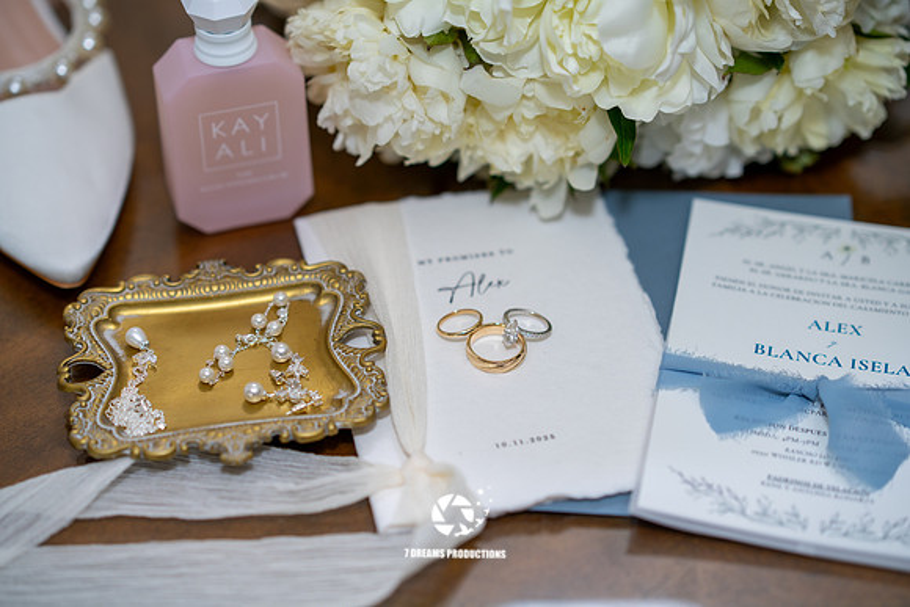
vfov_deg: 16.1
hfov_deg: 23.9
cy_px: 304
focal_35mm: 85
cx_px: 455
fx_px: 2149
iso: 320
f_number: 2
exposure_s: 1/125
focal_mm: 85
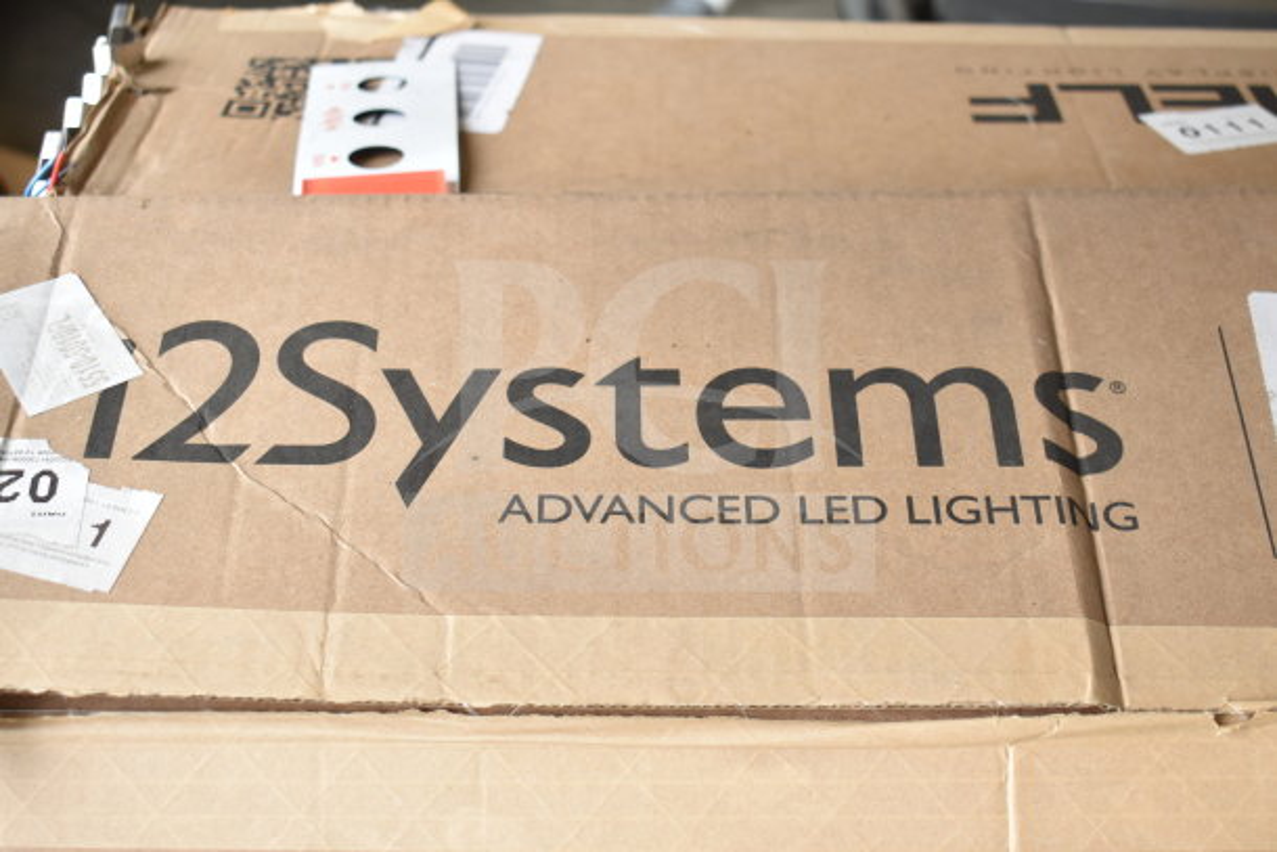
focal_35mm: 52
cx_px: 638
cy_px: 426
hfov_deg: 37.8
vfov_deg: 25.8
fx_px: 1863
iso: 450
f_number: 4.5
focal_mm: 35
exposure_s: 1/60
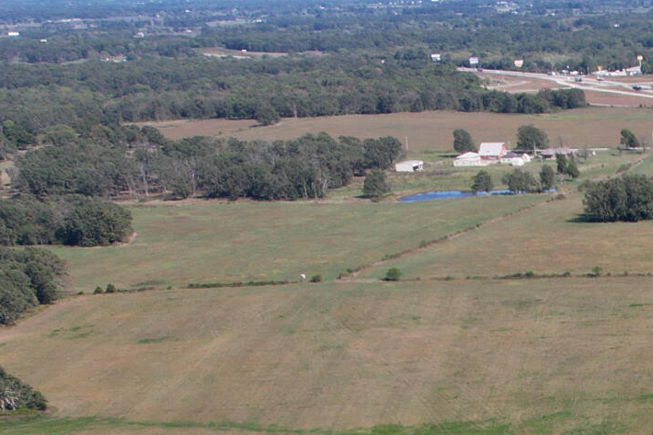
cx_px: 1002
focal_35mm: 93
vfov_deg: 13.5
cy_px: 724
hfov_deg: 19.0
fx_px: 1686
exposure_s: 1/400
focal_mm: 8.38
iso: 120
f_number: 2.8
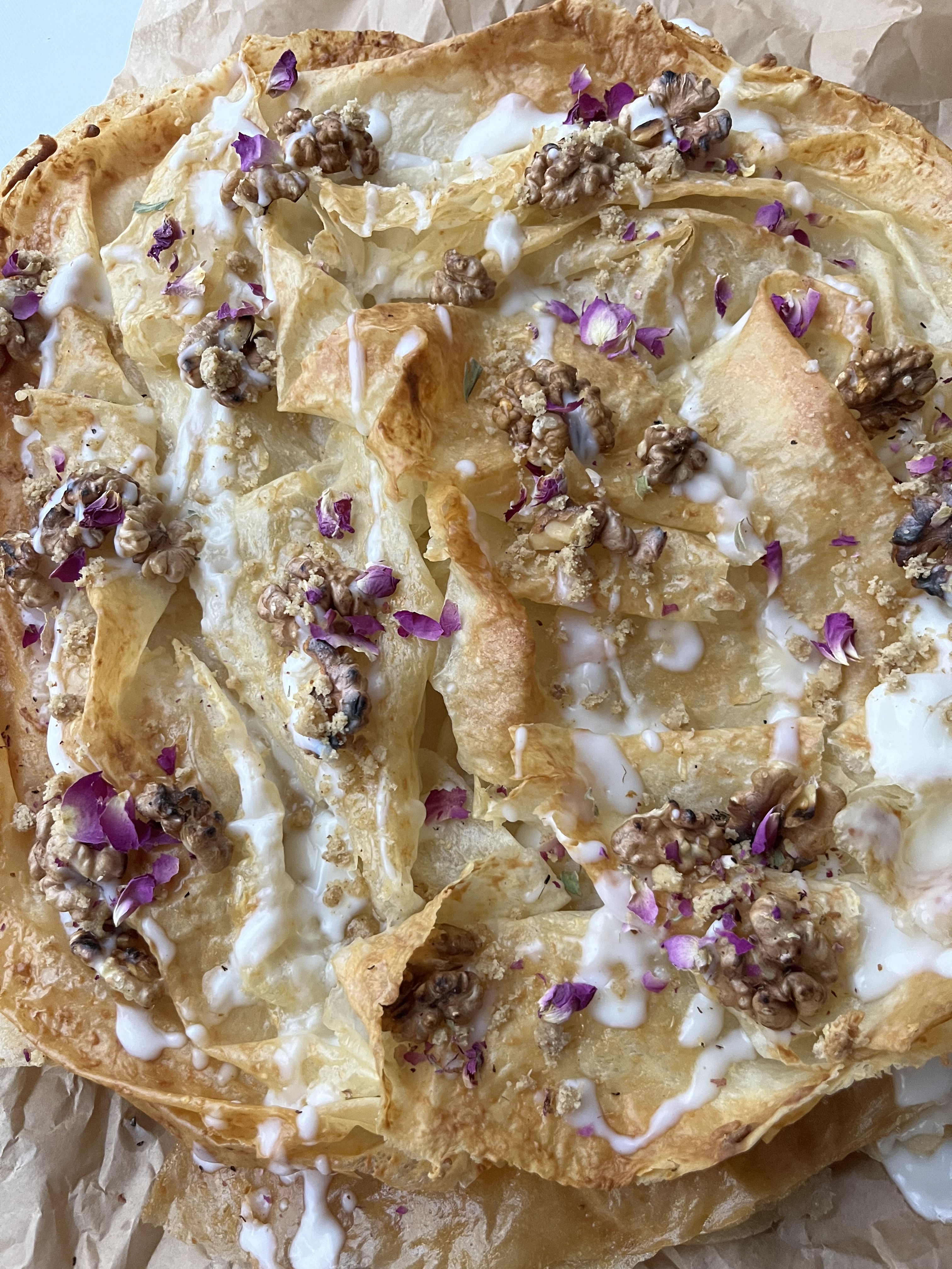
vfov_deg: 67.3
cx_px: 476
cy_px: 634
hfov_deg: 53.1
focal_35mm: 26
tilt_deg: -64.7
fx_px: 953
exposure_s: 1/50
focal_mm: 5.1
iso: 500
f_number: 1.6
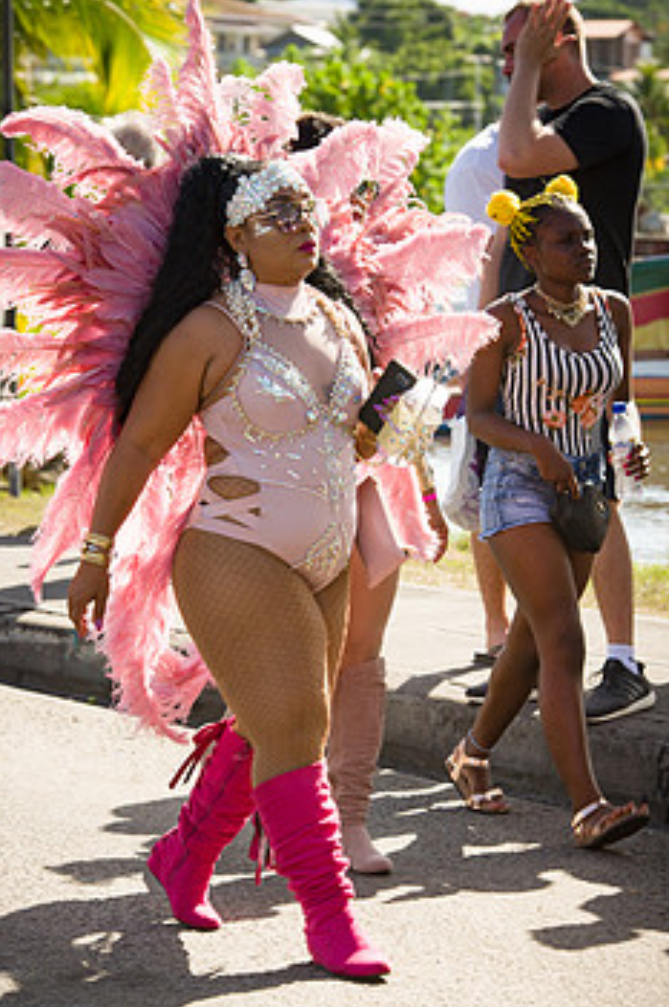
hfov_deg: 8.9
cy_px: 640
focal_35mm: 154
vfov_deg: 13.3
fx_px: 4305
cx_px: 300
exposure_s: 1/200
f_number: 8
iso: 100
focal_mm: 120
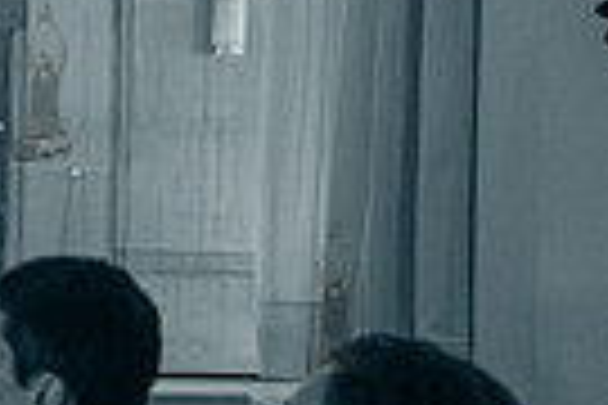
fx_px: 2550
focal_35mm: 151
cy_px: 297
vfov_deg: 9.1
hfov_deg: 12.3
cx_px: -540
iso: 16000
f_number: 2.8
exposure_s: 1/125
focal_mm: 35
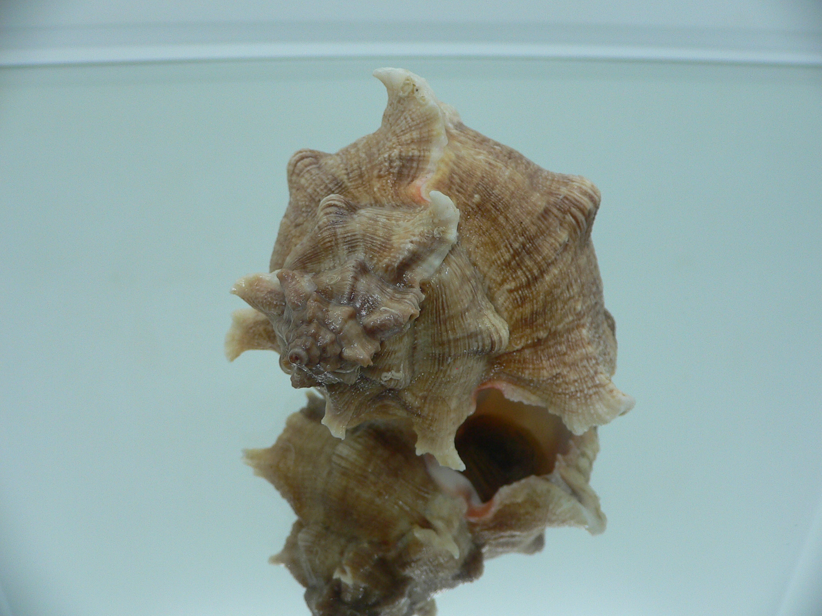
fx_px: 831
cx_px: 411
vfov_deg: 40.7
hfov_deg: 52.6
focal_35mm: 35
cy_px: 308
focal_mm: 4.6
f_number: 2.8
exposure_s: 1/60
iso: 100
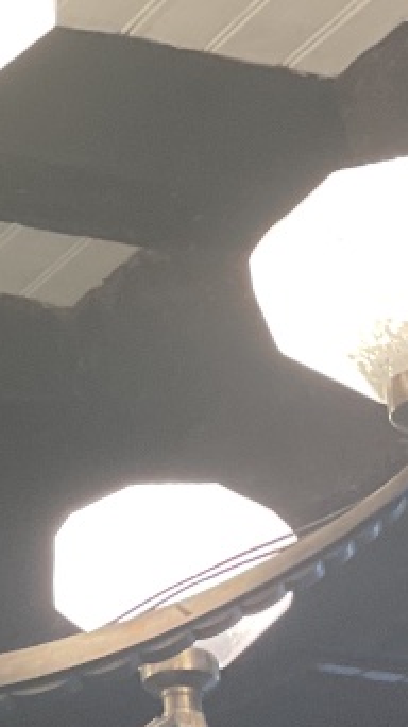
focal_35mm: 111
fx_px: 2138
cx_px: -285
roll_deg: +0.6
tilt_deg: +29.1
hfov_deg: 10.4
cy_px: 306
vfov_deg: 19.3
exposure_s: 1/120
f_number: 1.8
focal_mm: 3
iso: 64
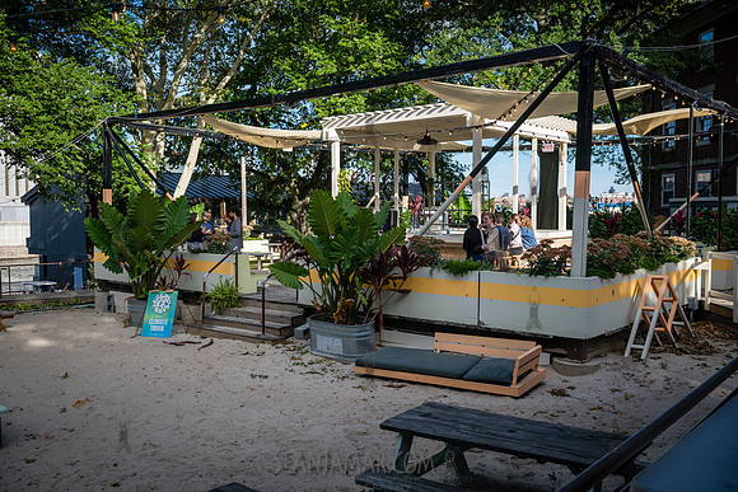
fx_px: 697
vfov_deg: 38.9
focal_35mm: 34
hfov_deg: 55.8
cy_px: 246
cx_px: 369
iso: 250
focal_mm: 34
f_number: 4.5
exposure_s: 1/800
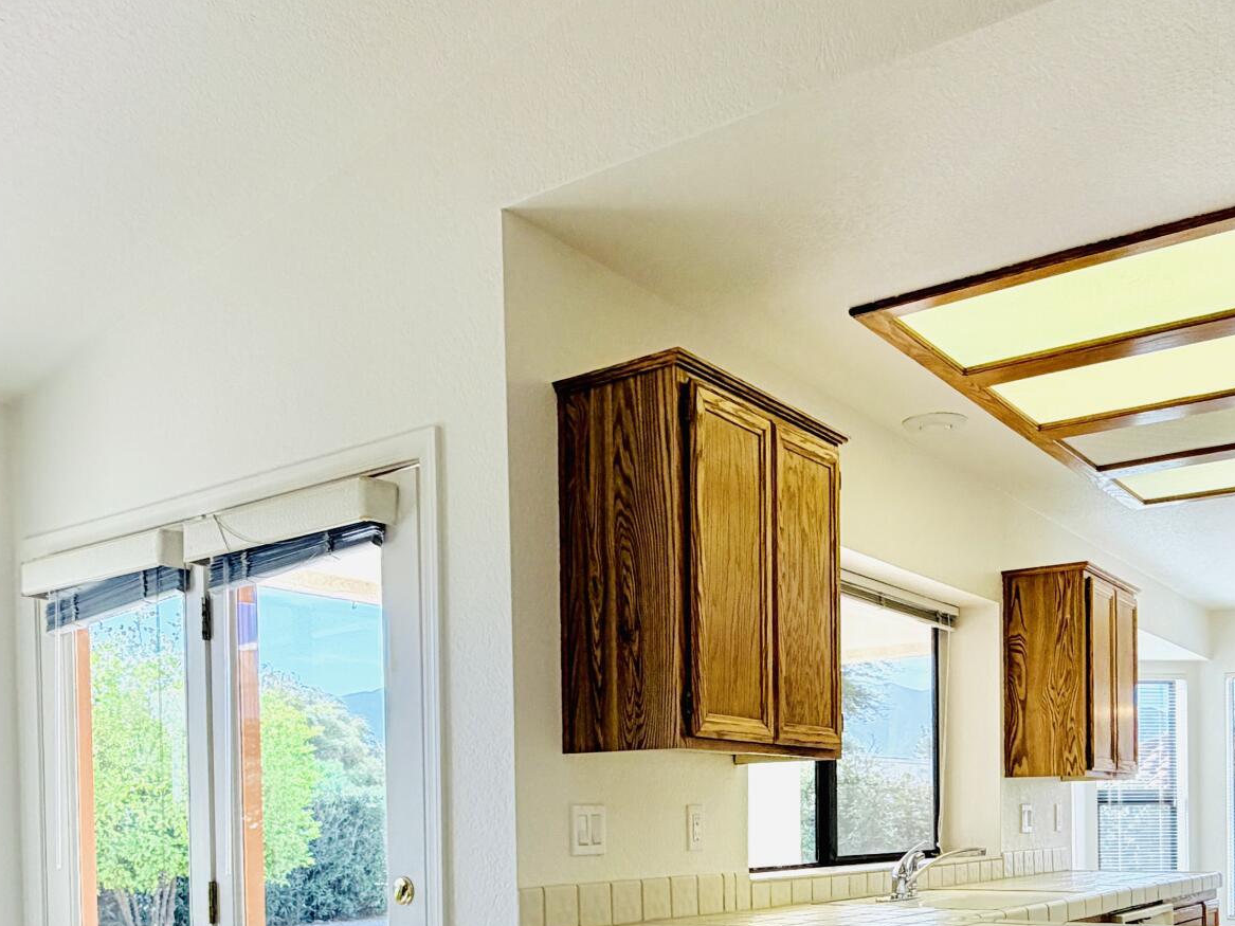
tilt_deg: -0.2
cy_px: 842
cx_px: 710
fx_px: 1284
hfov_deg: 51.2
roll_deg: +0.8
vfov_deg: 37.0
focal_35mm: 36
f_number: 2.2
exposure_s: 1/197
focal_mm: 2.22
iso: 64
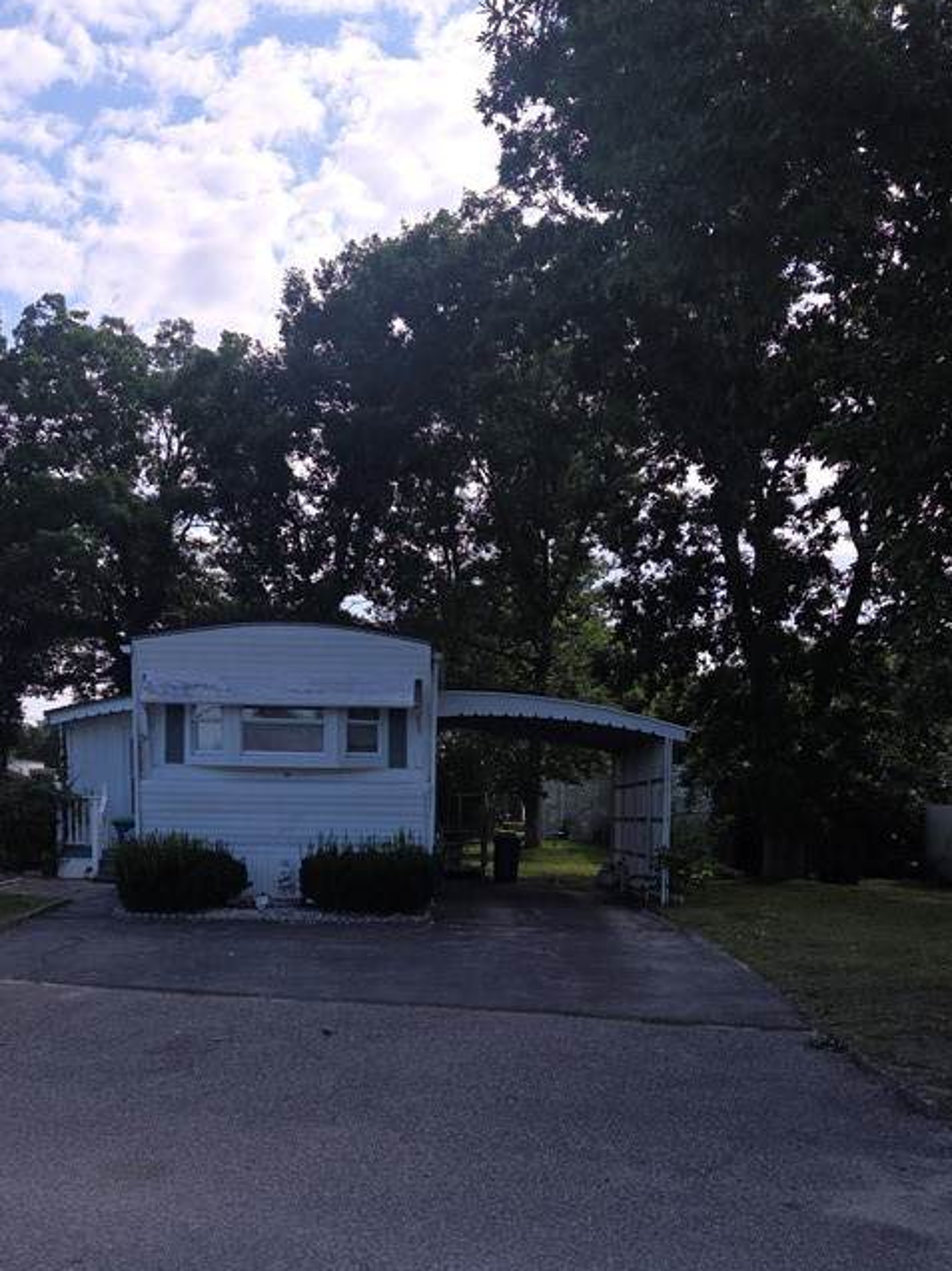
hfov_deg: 38.6
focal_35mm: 37
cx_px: 479
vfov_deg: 48.7
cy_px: 908
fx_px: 1358
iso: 25
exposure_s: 1/1441
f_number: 1.8
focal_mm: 5.4
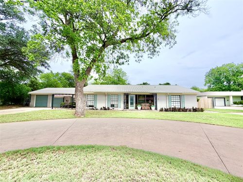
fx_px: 98
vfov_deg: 85.7
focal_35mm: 14
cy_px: 91
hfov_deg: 102.1
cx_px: 122
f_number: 2.2
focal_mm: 2.22
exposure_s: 1/638
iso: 40
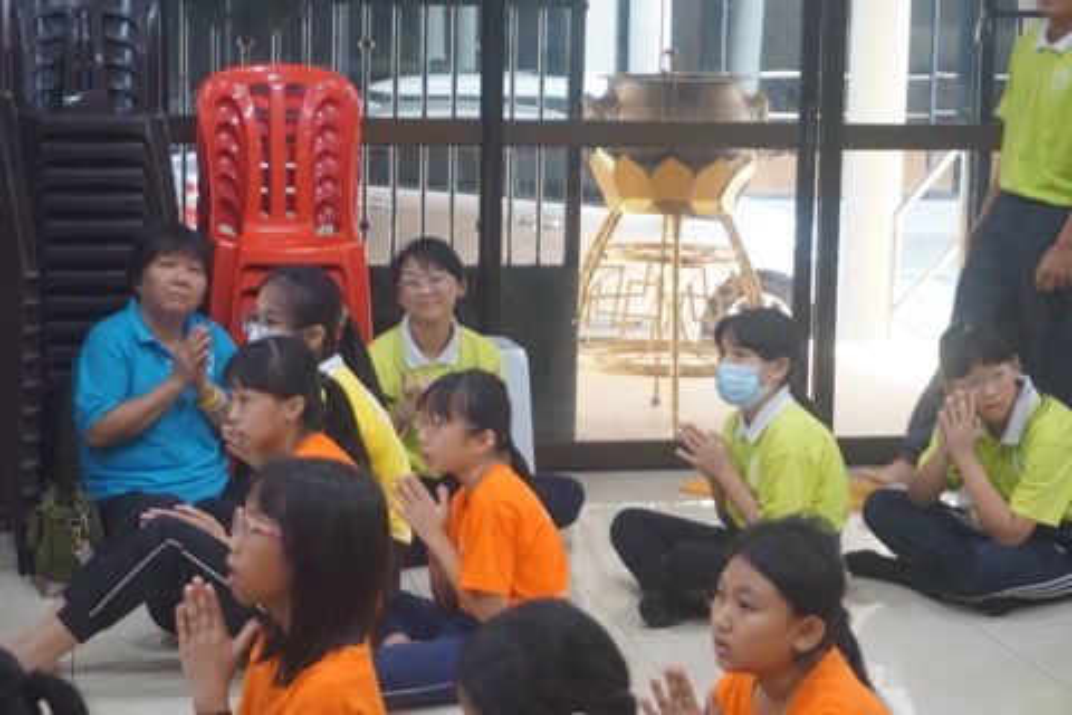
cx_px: 536
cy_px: 358
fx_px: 2233
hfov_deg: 27.0
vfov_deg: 18.2
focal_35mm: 75
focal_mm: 50
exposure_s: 1/80
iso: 3200
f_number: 5.6
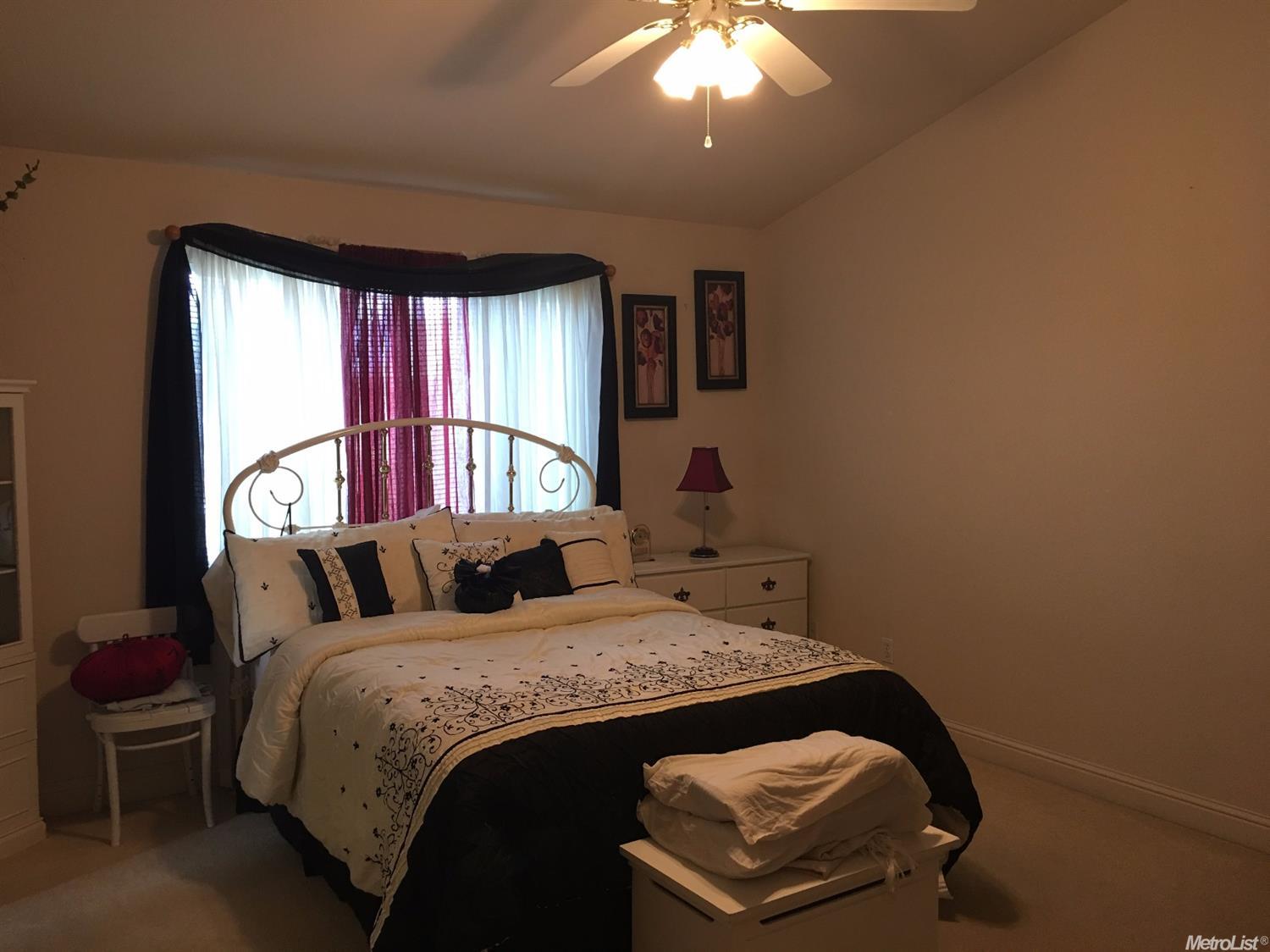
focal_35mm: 29
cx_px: 635
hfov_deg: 61.7
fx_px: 1064
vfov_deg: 48.2
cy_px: 476
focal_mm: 4.15
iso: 50
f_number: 2.2
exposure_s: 1/15
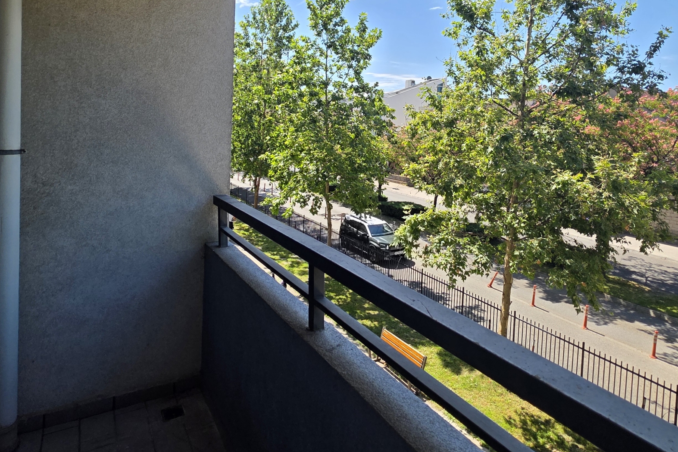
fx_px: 414
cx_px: 372
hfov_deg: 78.4
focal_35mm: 22
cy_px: 157
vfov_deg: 56.2
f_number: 1.9
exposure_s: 1/1148
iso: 40
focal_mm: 2.2
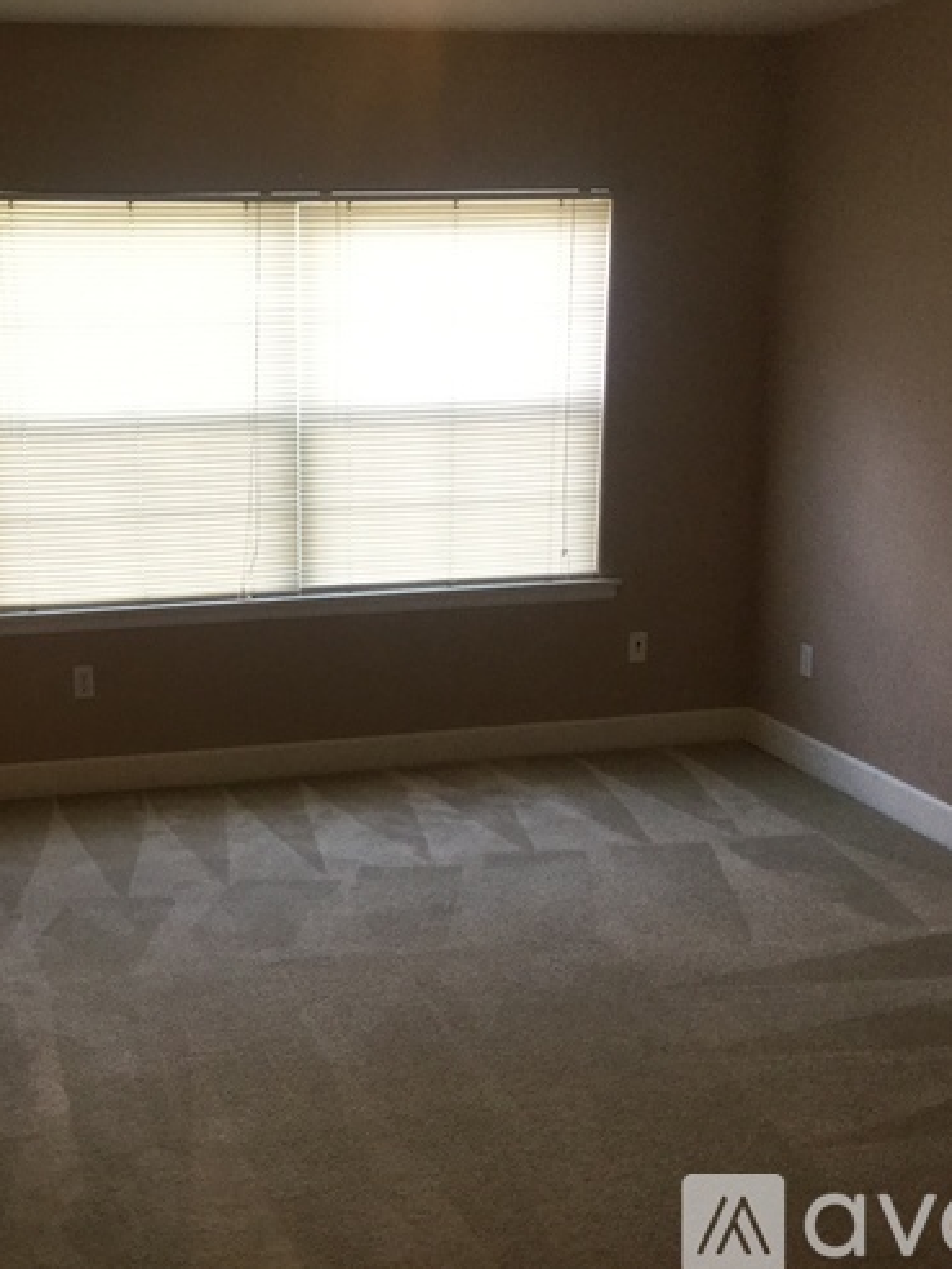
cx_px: 239
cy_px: 632
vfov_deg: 44.8
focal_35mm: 42
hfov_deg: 33.7
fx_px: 1540
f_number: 2.4
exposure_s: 1/30
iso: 40
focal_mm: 3.3
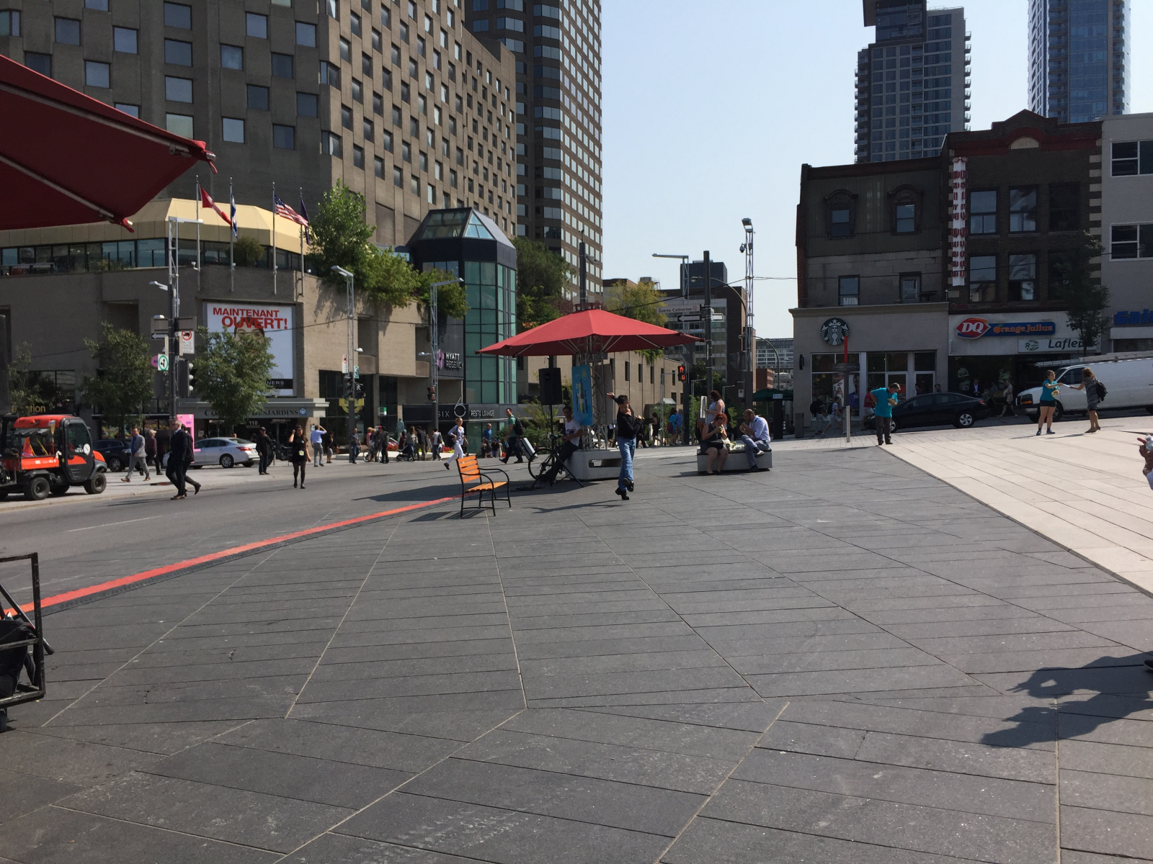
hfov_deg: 61.7
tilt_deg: -1.2
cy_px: 432
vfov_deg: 48.2
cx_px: 576
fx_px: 966
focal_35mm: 29
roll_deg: +0.0
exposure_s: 1/2326
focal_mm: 4.15
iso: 32
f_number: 2.2
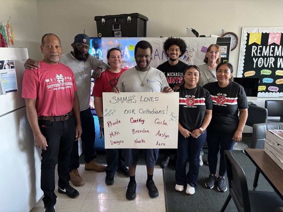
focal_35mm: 26
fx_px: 213
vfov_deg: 53.1
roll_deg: -0.1
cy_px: 106
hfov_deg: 67.3
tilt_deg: -14.0
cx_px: 142
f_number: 1.6
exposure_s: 1/60
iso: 400
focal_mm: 5.96
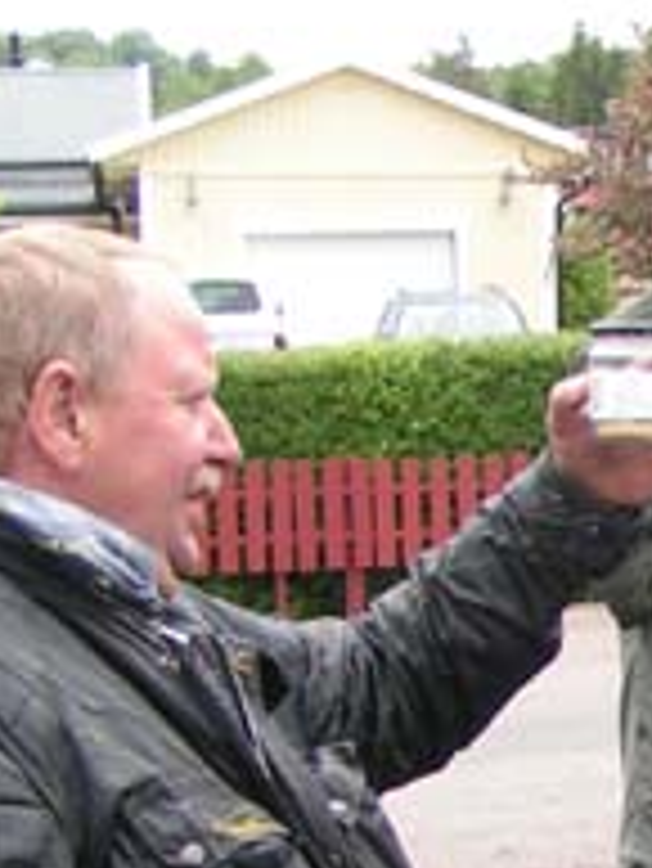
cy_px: 823
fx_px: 2960
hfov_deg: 11.9
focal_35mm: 118
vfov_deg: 16.4
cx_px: 1012
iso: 50
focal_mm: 5.8
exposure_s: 1/100
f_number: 4
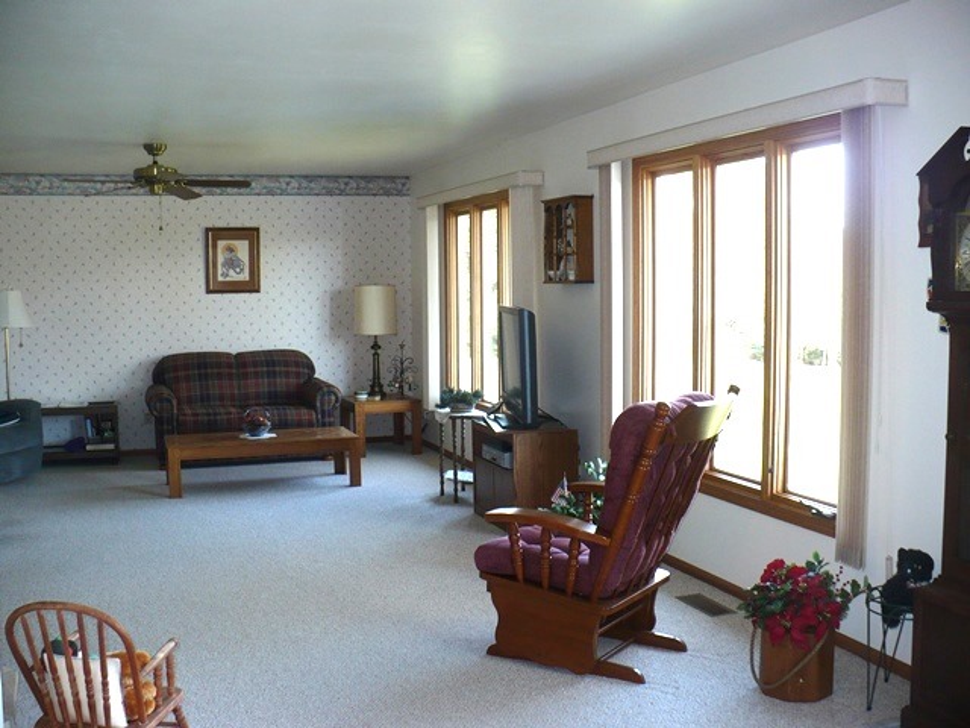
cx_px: 485
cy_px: 364
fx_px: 1037
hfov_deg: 50.1
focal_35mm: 37
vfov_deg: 38.7
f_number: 2.8
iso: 125
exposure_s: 1/30
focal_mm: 6.1
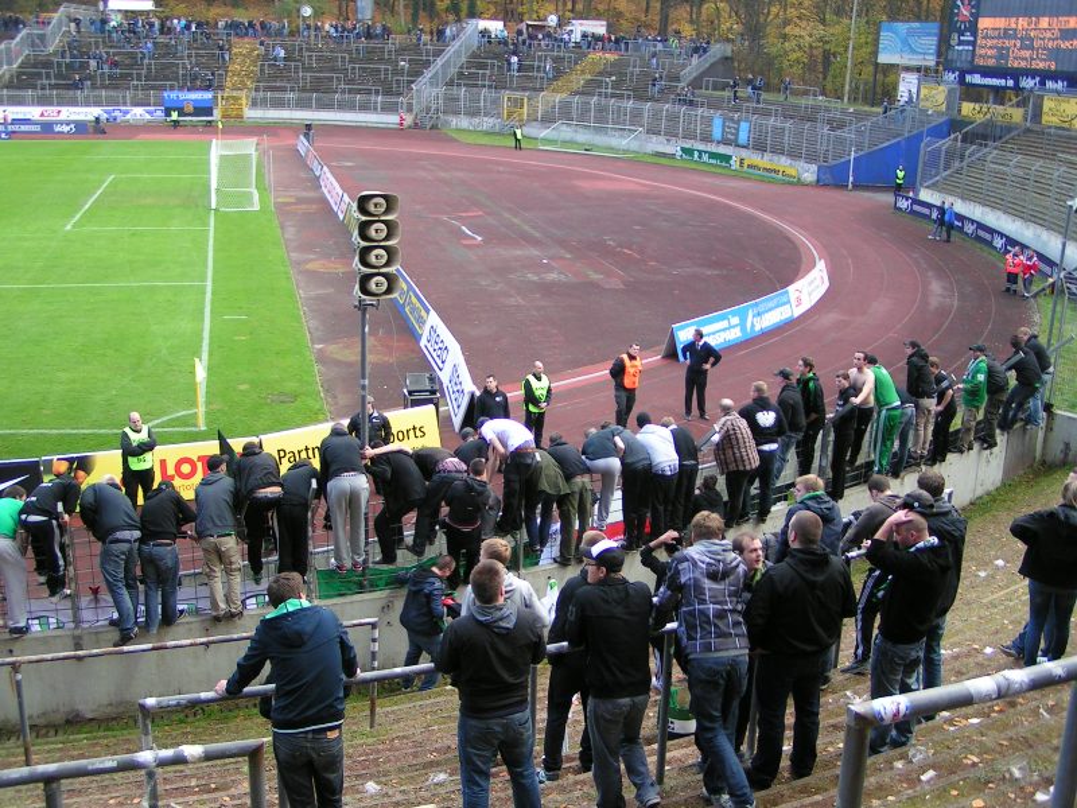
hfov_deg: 49.0
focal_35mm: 38
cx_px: 538
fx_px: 1182
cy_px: 404
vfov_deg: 37.7
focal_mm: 5.8
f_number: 2.8
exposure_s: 1/40
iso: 50
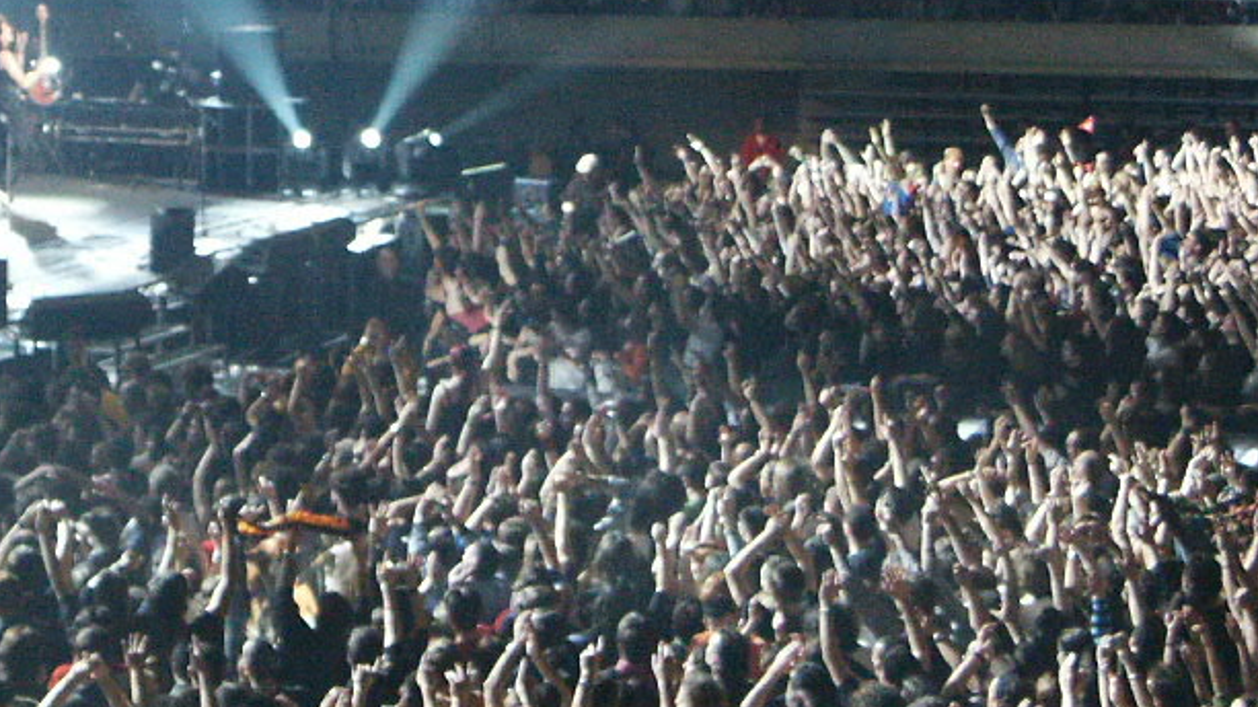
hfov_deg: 18.3
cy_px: 37
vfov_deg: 10.6
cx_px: -4
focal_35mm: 114
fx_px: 3802
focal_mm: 10.48
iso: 400
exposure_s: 1/125
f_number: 3.6
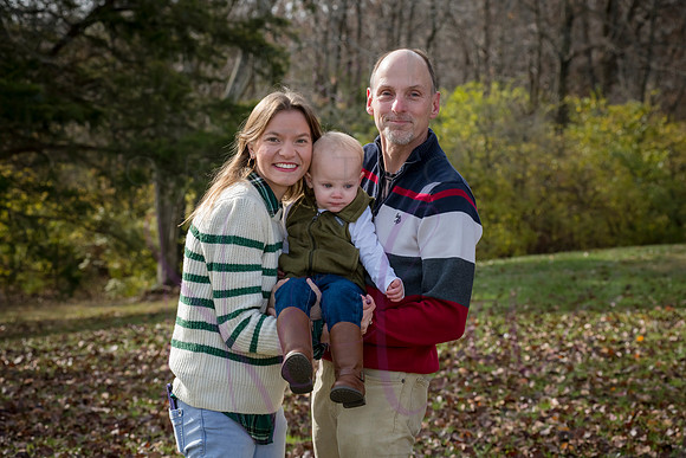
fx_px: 1753
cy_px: 229
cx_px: 343
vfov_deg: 14.9
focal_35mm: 92
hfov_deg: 22.1
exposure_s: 1/500
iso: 400
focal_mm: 92
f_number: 7.1
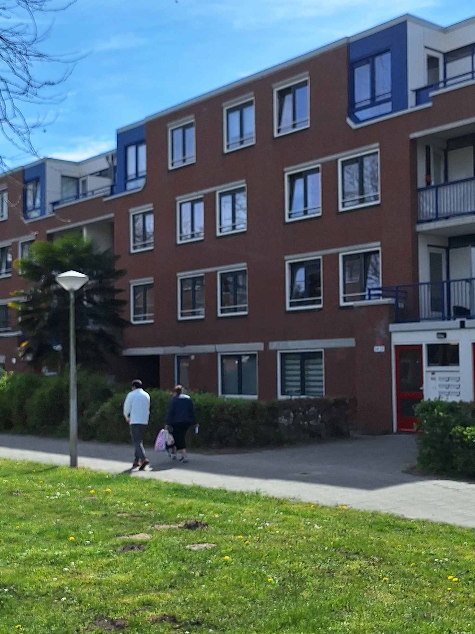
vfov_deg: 39.7
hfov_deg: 30.3
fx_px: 878
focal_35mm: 48
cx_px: 247
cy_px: 325
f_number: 1.8
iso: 40
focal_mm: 5.54
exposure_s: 1/5525
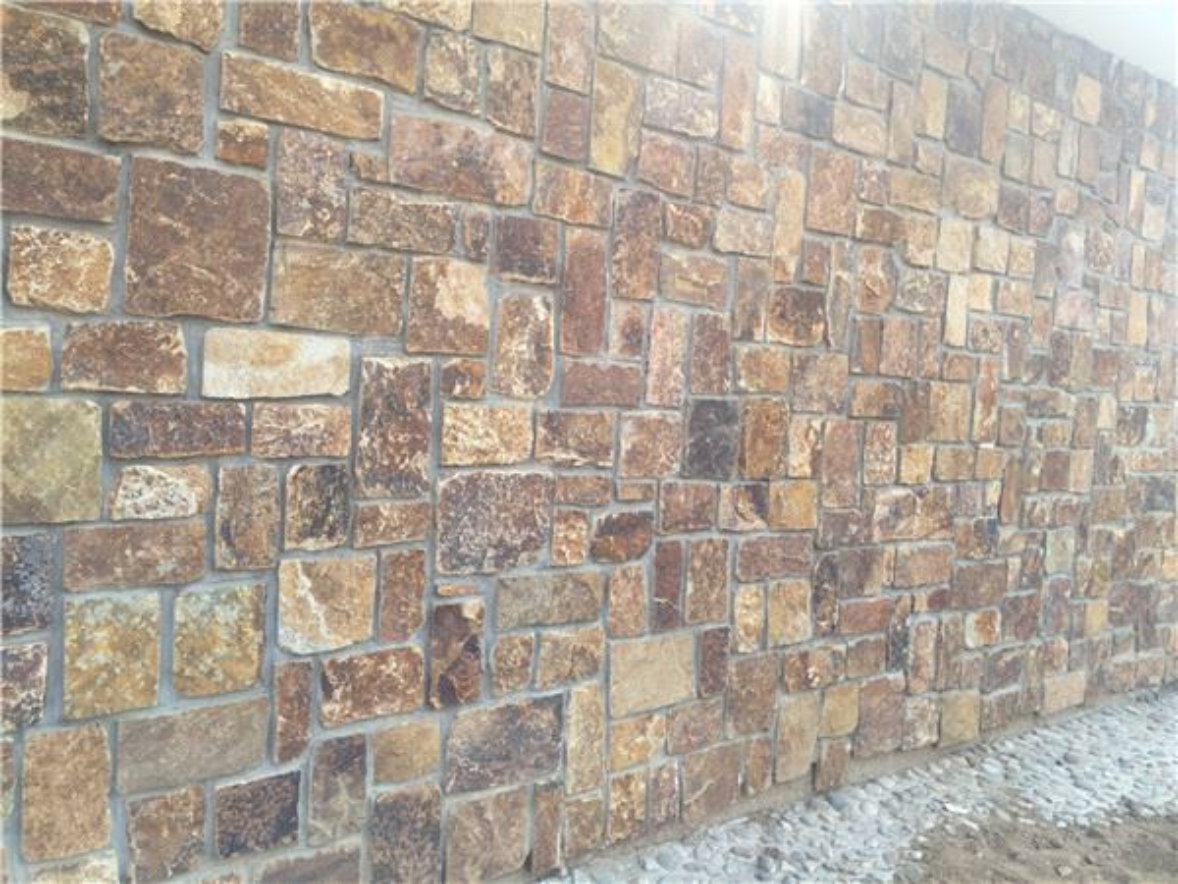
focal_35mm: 29
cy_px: 442
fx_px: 987
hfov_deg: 61.7
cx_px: 589
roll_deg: -3.6
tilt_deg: -4.6
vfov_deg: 48.2
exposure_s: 1/476
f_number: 2.2
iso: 32
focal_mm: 4.15
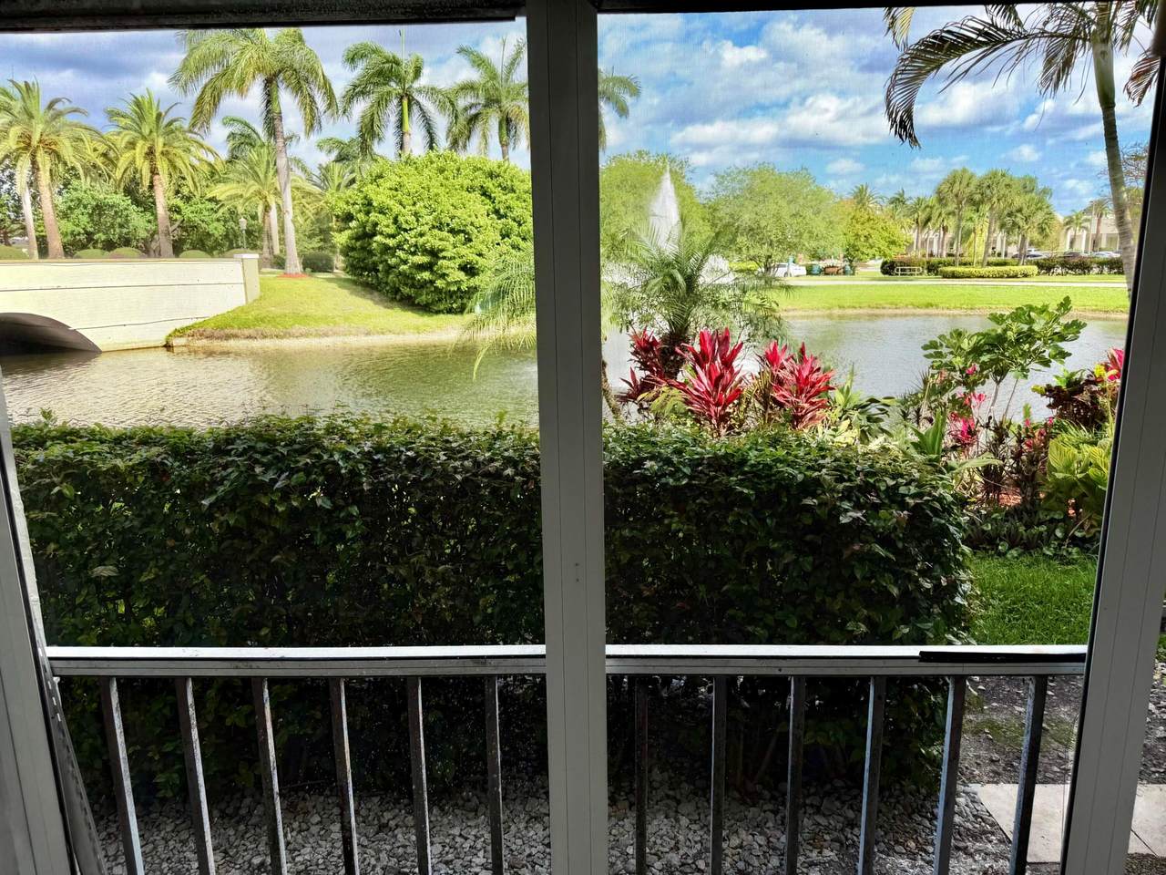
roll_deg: +1.2
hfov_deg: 71.6
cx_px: 583
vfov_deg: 56.8
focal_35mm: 24
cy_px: 438
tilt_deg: -12.0
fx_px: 808
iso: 80
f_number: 1.78
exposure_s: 1/1314
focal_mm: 6.76
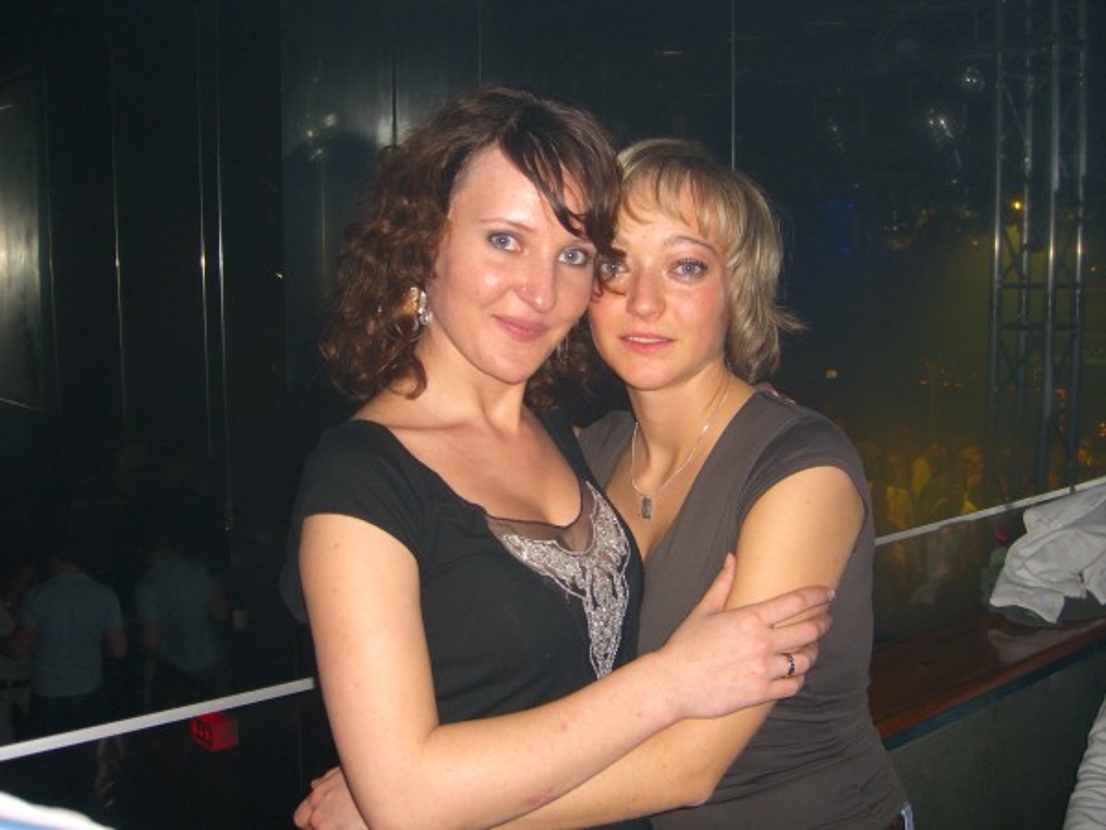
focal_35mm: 38
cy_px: 415
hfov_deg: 49.0
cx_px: 553
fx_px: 1214
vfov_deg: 37.7
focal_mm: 7.9
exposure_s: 1/60
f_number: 2.8
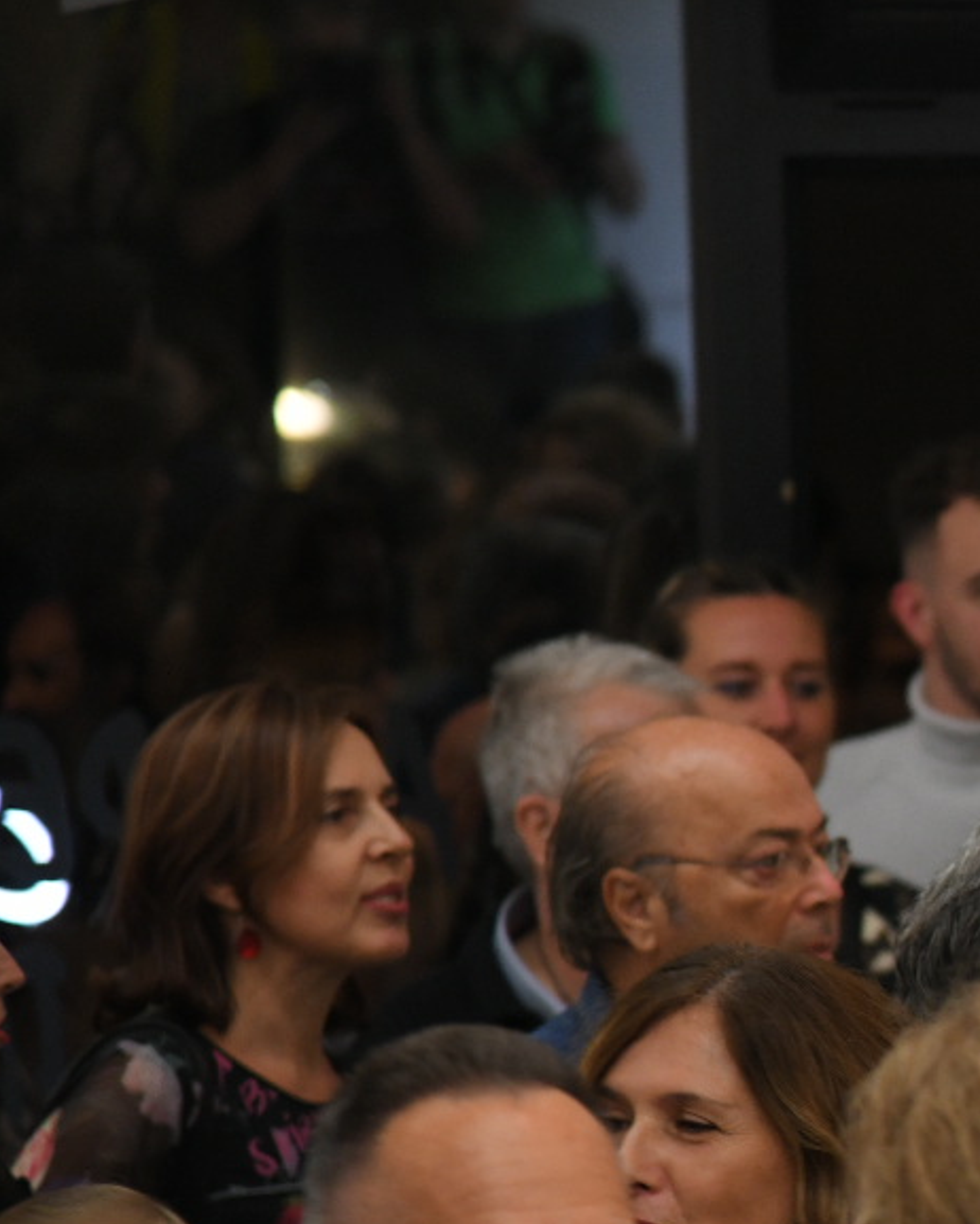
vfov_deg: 6.1
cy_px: 768
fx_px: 11451
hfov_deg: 4.9
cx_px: 1614
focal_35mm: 316
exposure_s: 1/125
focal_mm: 120
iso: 1250
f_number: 4
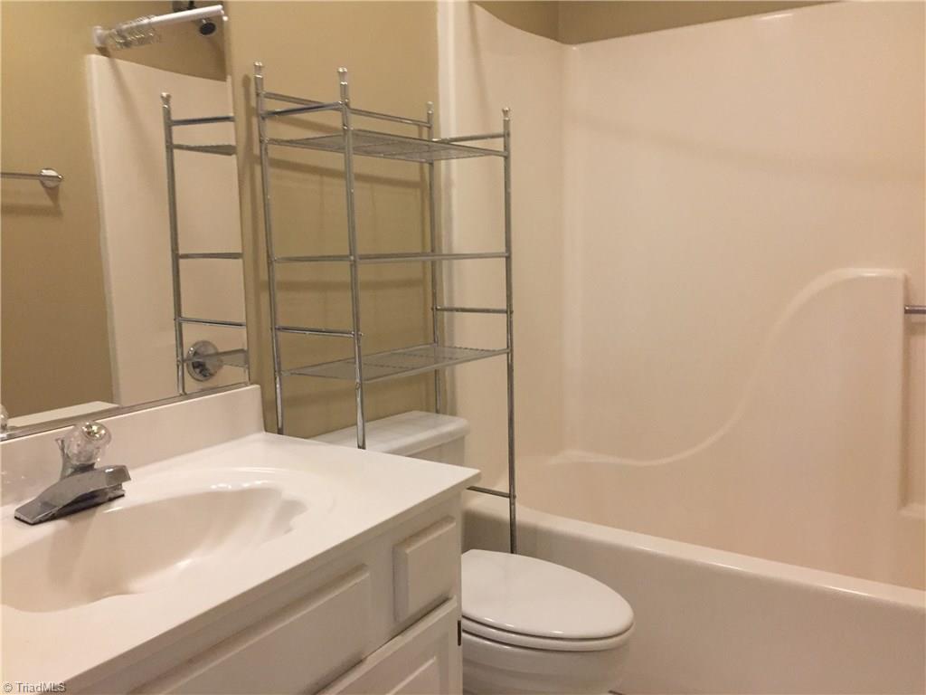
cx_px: 463
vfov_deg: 48.2
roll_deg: -1.7
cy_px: 348
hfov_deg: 61.7
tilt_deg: -7.6
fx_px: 776
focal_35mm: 29
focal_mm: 4.15
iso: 125
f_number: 2.2
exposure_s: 1/30
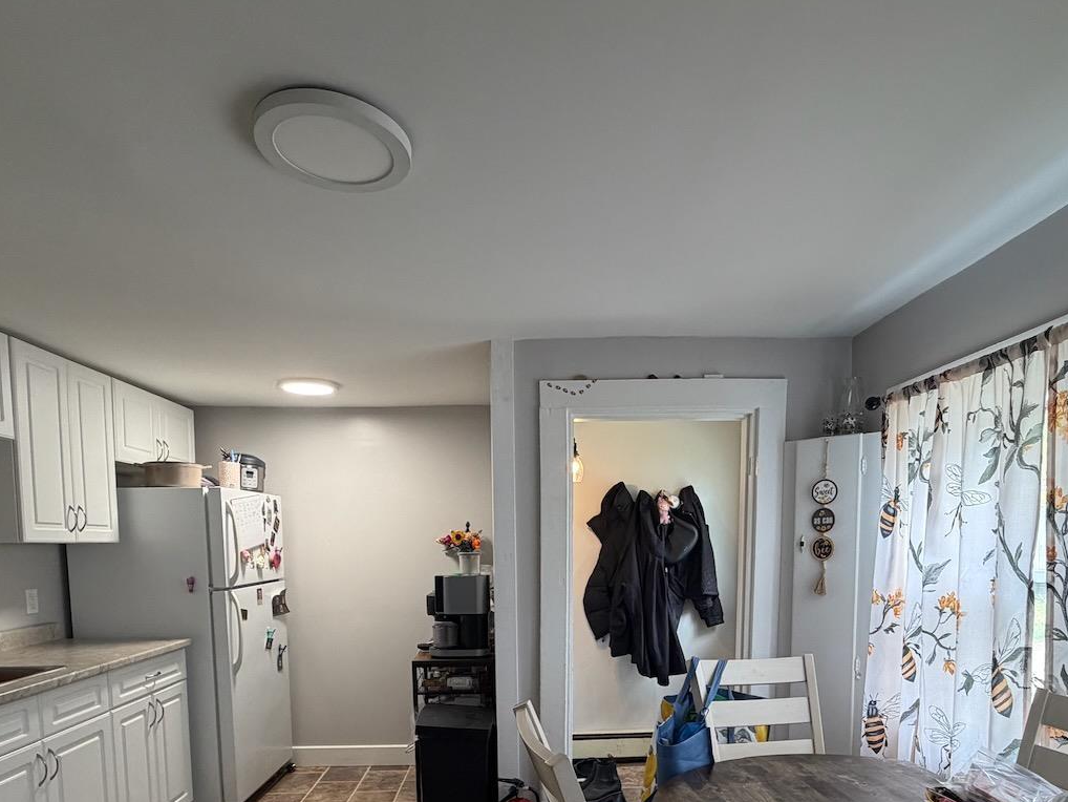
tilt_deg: -5.1
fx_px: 679
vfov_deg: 57.9
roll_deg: +0.5
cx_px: 550
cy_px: 604
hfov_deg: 76.4
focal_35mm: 22
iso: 200
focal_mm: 2.22
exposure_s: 1/120
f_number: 2.2
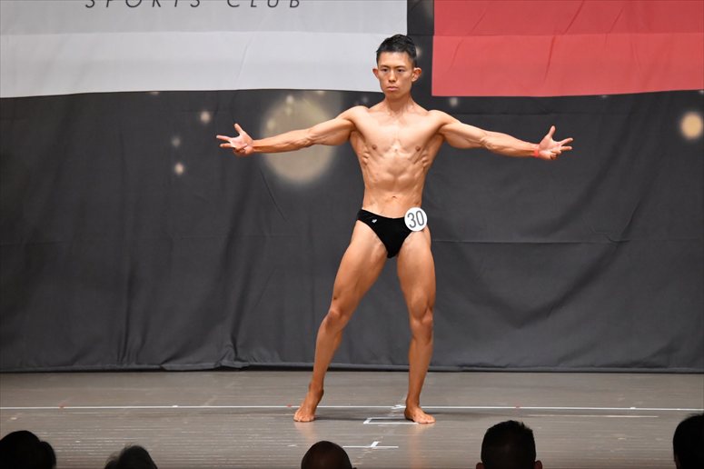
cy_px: 234
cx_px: 352
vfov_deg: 6.3
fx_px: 4242
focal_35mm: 217
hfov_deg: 9.5
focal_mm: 145
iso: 6400
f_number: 5.6
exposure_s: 1/400
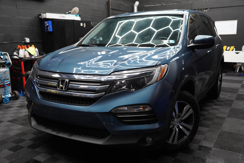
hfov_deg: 57.2
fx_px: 224
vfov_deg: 40.0
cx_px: 122
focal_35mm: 33
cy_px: 82
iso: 2500
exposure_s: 1/160
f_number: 4
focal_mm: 33
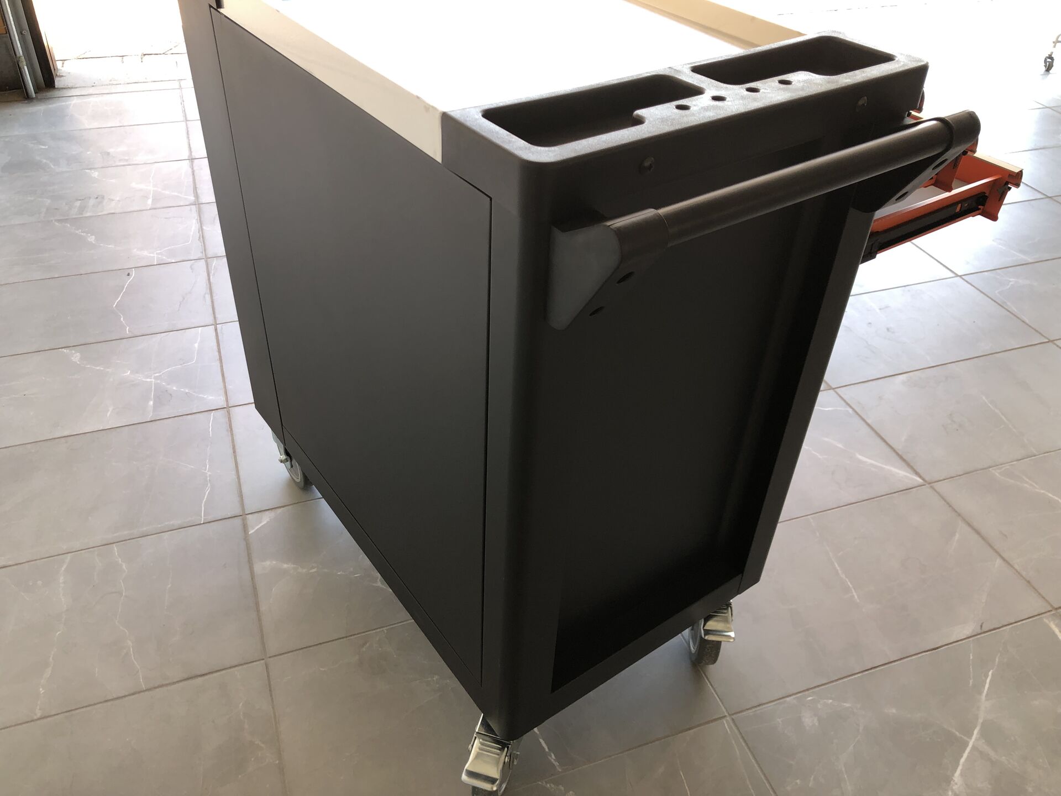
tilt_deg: -38.7
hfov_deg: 63.4
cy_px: 398
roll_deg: -3.1
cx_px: 530
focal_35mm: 28
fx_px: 858
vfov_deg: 49.7
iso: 50
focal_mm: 4
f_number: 1.8
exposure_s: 1/120
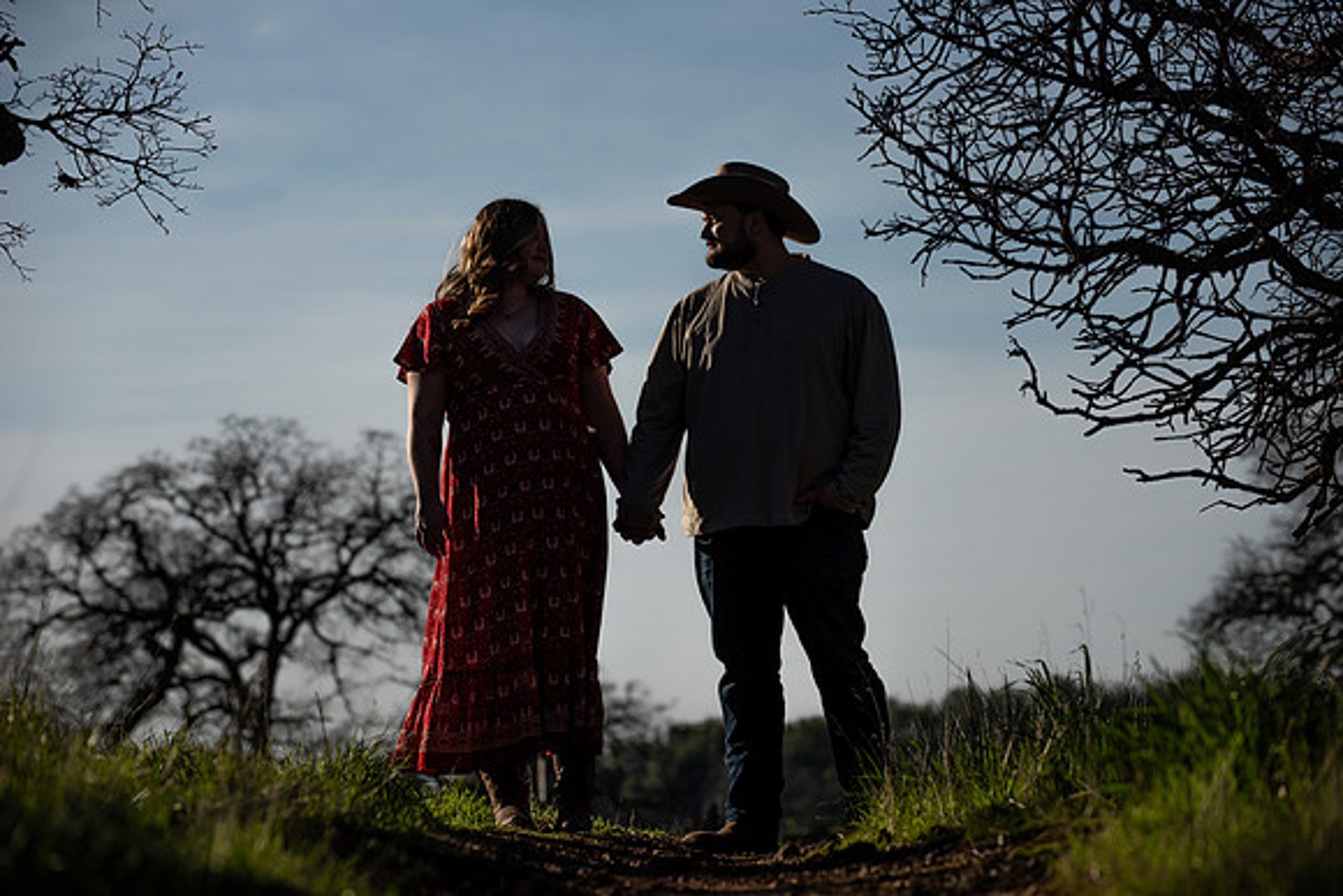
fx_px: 4664
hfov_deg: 16.4
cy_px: 448
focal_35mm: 125
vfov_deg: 11.0
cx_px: 672
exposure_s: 1/2000
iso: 50
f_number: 4.5
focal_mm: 125
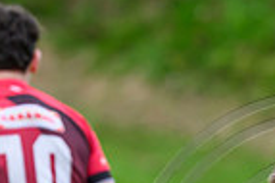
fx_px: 15512
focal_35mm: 2033
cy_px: 228
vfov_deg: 0.7
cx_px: 296
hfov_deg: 1.0
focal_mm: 400
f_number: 3.5
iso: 500
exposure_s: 1/2000
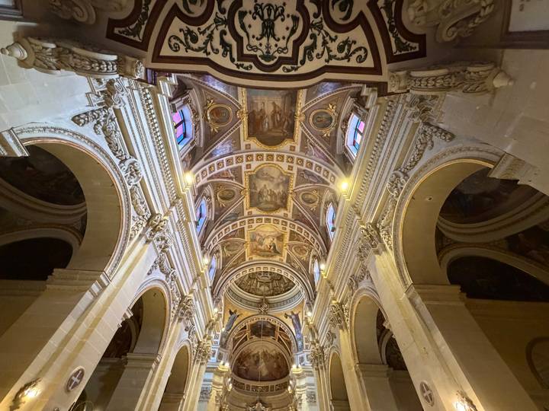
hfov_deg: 102.1
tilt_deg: +54.3
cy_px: 206
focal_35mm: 14
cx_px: 274
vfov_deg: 85.7
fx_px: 222
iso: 1000
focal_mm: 2.22
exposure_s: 1/50
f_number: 2.2
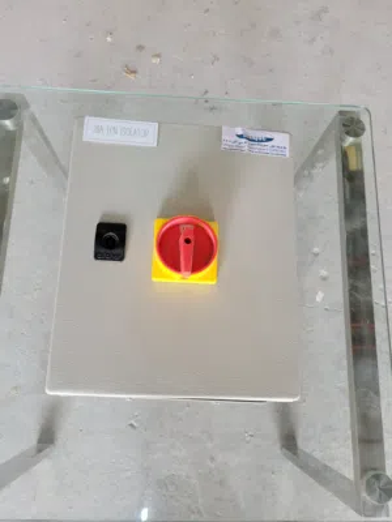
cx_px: 196
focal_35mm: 26
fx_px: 393
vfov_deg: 67.3
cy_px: 261
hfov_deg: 53.1
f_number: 1.8
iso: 160
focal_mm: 5.4
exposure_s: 1/50
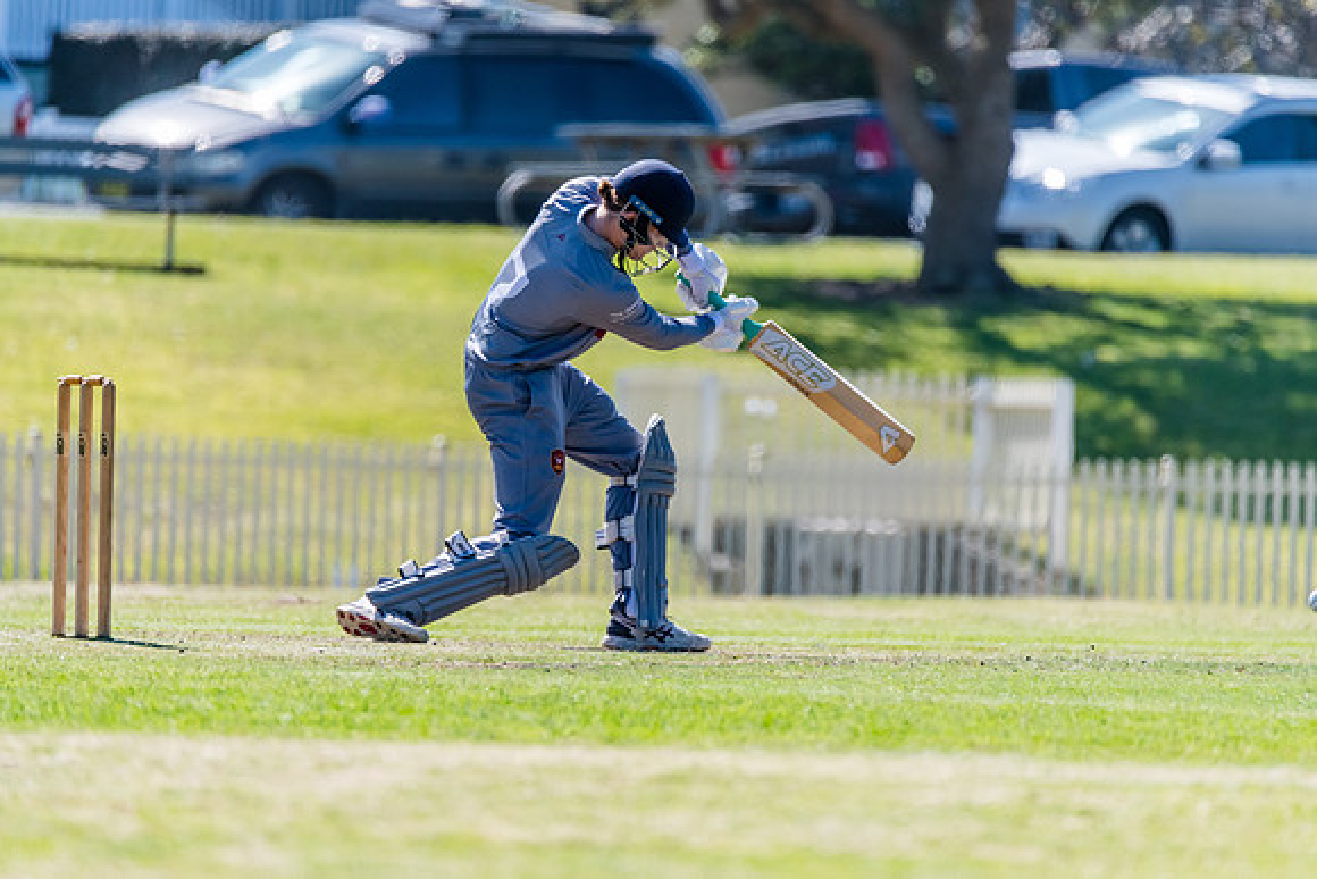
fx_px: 21954
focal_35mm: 600
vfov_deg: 2.3
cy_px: 440
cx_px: 658
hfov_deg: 3.4
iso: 640
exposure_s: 1/2000
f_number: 6.3
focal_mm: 600
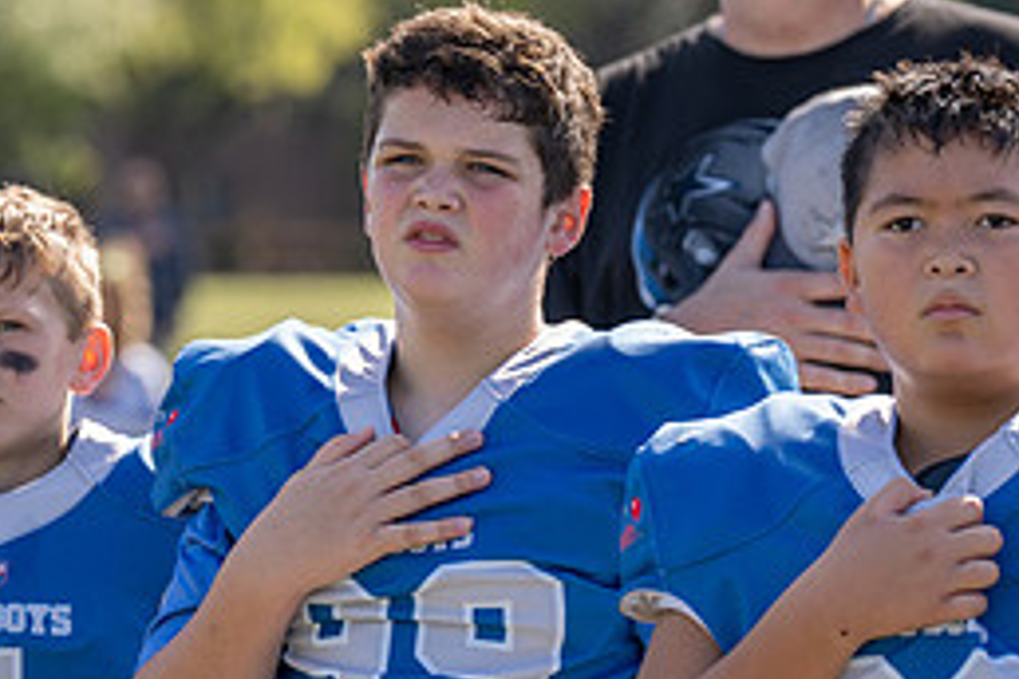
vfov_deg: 5.3
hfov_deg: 7.9
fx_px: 7331
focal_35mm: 259
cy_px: 472
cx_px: 395
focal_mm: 115
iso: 100
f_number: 3.5
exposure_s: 1/500
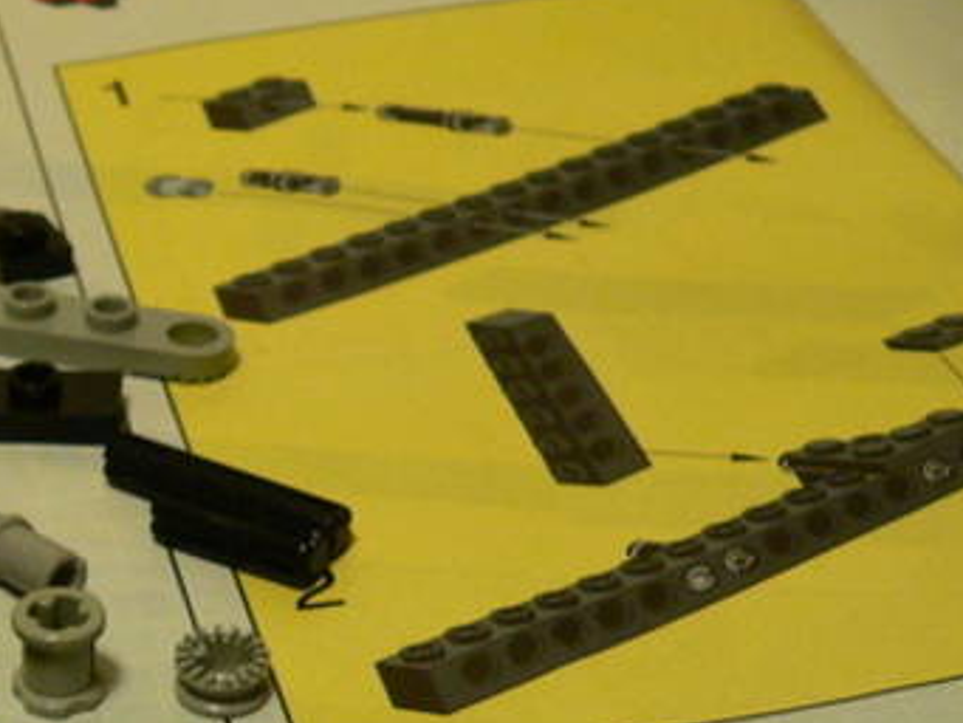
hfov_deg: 19.3
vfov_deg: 15.0
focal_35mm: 95
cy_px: 900
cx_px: -243
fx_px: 2644
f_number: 2.8
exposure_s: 1/10
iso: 200
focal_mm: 6
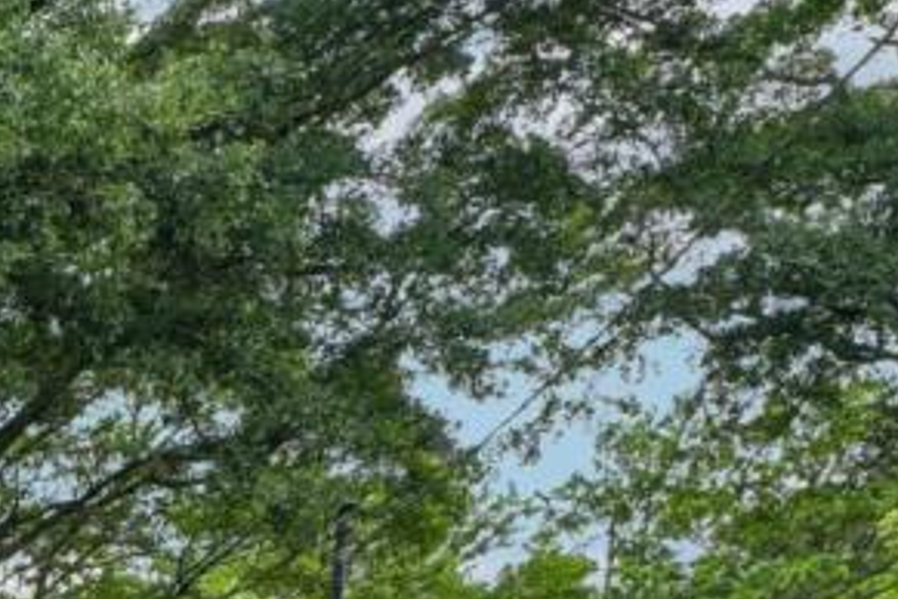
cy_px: 1112
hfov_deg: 19.6
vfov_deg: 16.7
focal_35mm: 66
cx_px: -836
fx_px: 1646
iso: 100
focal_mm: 16
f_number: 8
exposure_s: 1/50
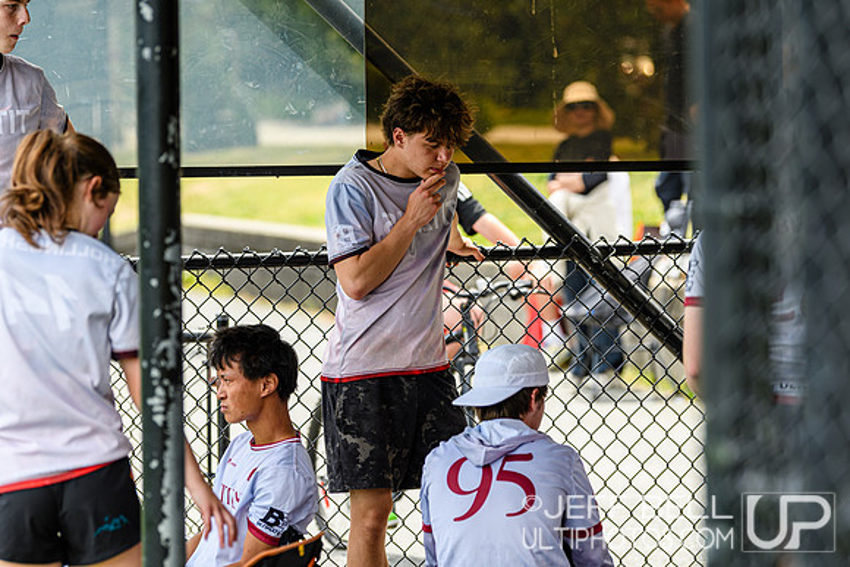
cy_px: 284
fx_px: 4782
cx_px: 425
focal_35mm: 202
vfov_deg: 6.8
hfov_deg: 10.2
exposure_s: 1/400
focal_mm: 135
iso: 100
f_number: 3.2
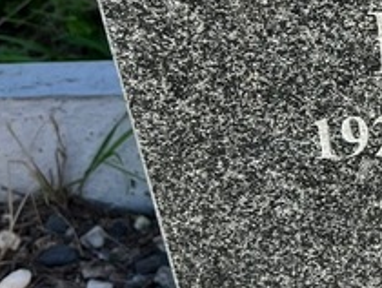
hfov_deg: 17.4
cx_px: 604
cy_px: -55
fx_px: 1094
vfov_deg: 14.5
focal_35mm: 99
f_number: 1.5
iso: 50
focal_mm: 5.7
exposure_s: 1/1183
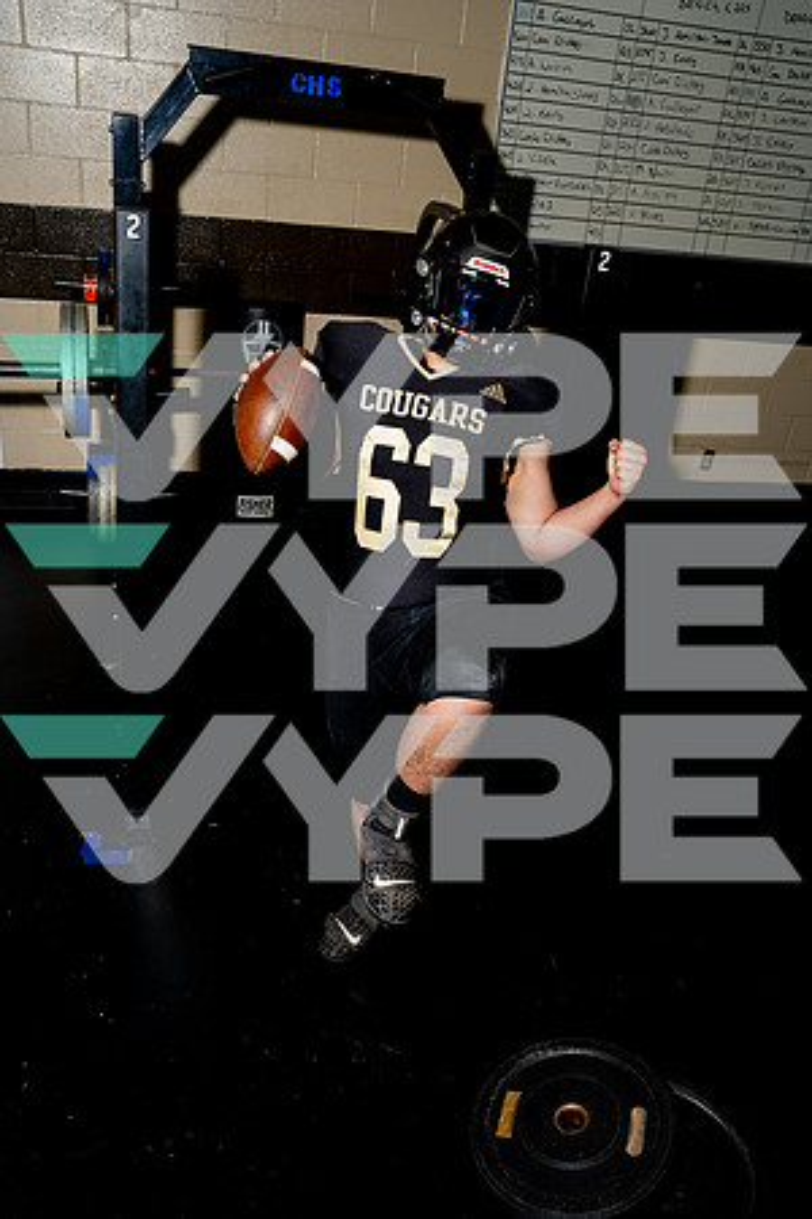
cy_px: 610
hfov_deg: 45.0
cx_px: 406
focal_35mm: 29
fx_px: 981
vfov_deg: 63.7
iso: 250
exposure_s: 1/250
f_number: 8
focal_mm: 29
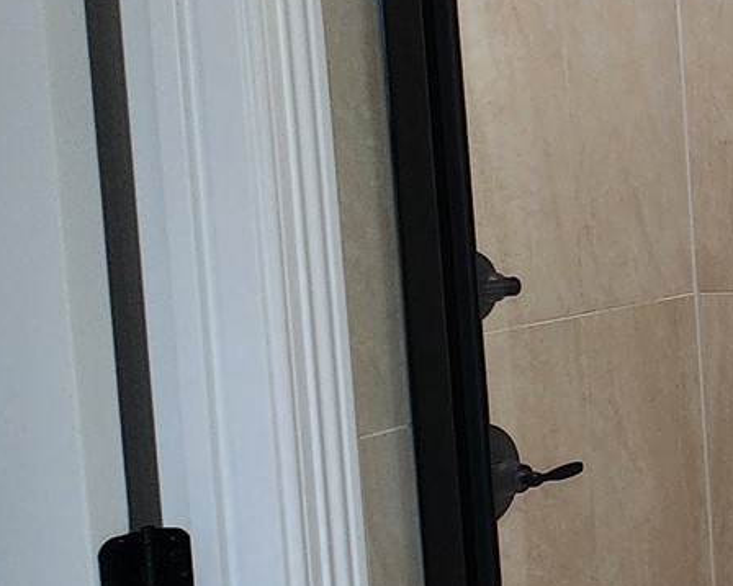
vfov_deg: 26.2
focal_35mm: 58
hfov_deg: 17.9
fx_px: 1258
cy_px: 241
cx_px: 1551
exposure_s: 1/60
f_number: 2.2
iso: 100
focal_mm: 2.2
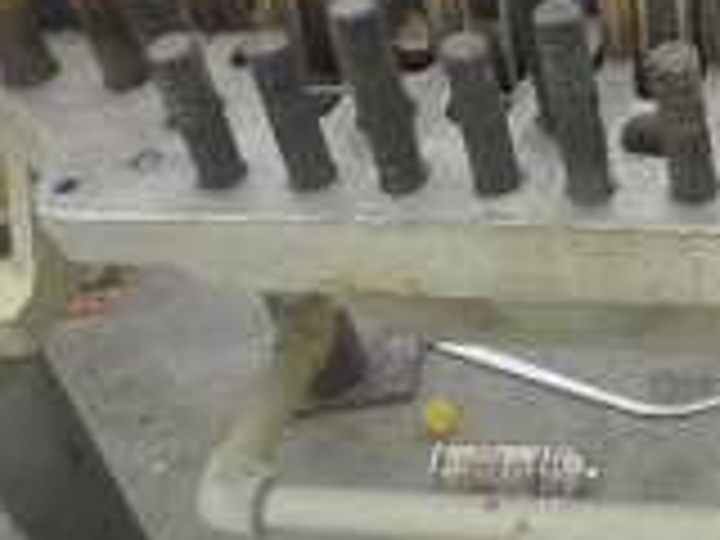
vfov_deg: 20.5
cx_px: 896
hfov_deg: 24.7
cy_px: 36
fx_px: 1456
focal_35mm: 70
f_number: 3
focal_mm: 5
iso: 64
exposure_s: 1/500
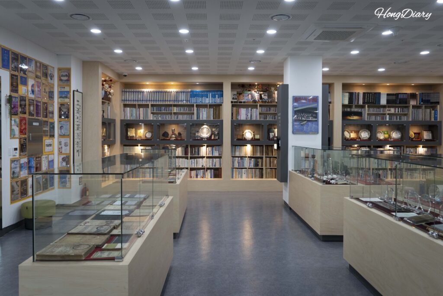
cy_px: 148
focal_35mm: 29
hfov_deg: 63.7
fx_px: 357
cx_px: 222
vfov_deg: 45.0
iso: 800
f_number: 4
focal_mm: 29
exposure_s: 1/160
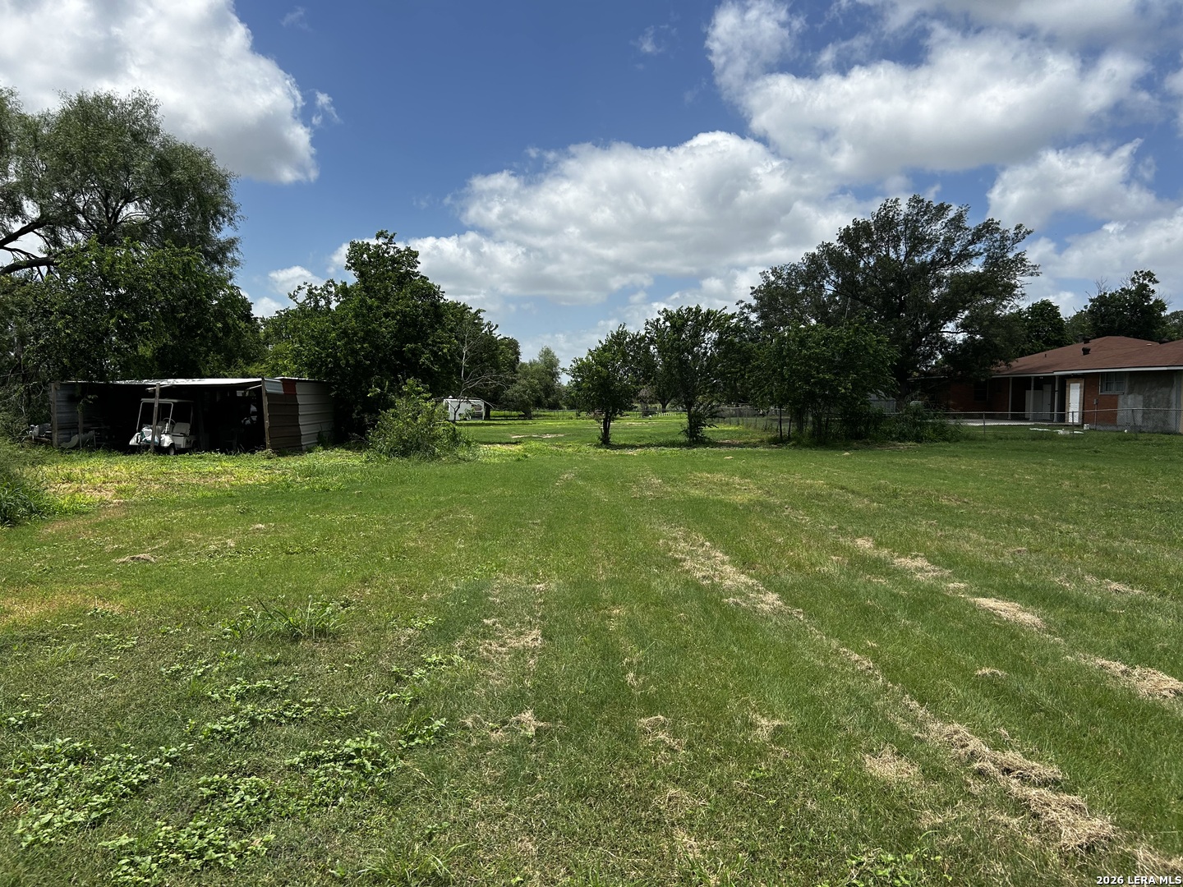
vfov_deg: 53.1
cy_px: 444
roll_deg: -3.3
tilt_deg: -3.7
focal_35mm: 26
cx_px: 592
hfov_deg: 67.3
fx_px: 889
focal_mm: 5.7
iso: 50
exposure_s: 1/5319
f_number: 1.5
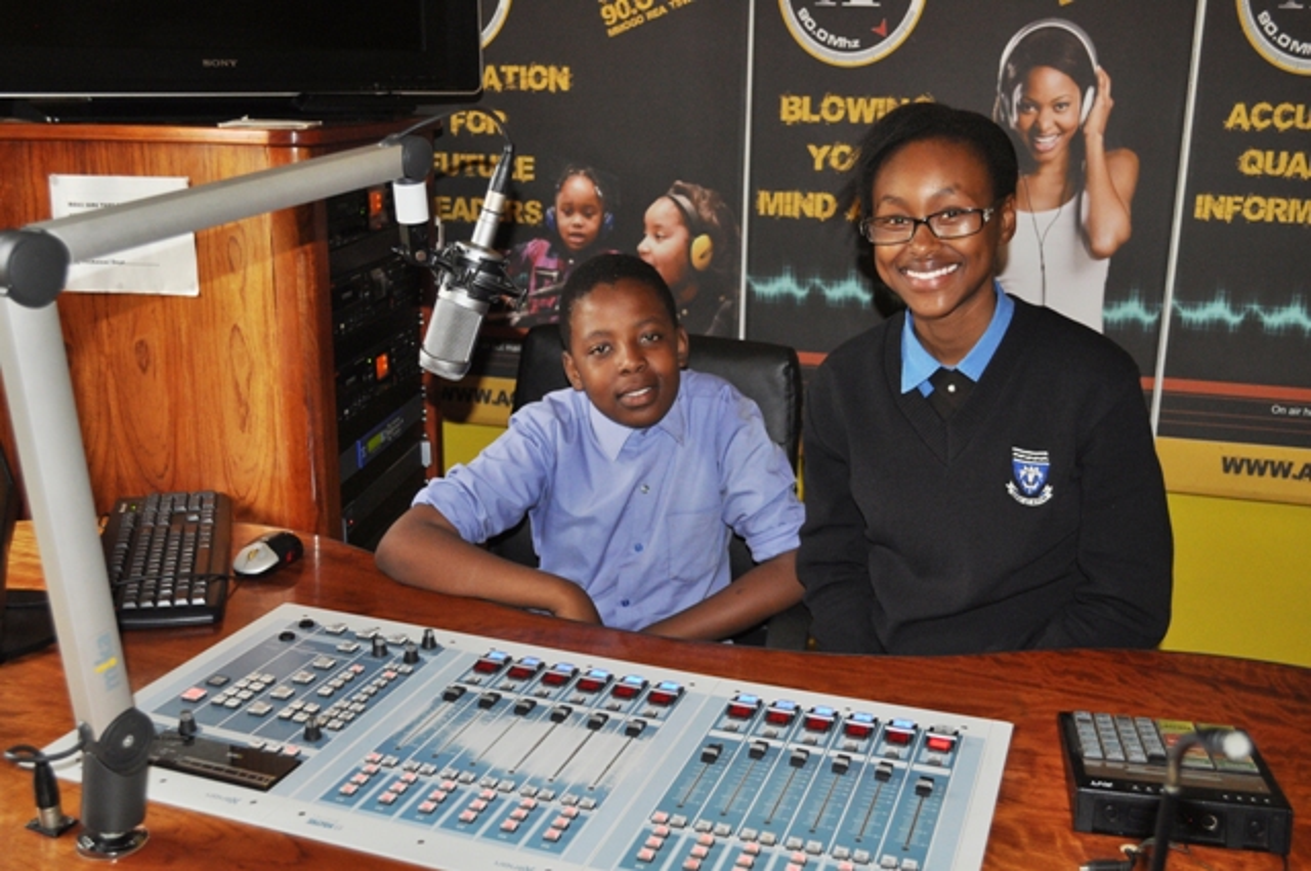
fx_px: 1309
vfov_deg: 36.8
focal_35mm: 36
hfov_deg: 53.2
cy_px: 436
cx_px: 656
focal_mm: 24
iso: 800
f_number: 4
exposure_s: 1/60
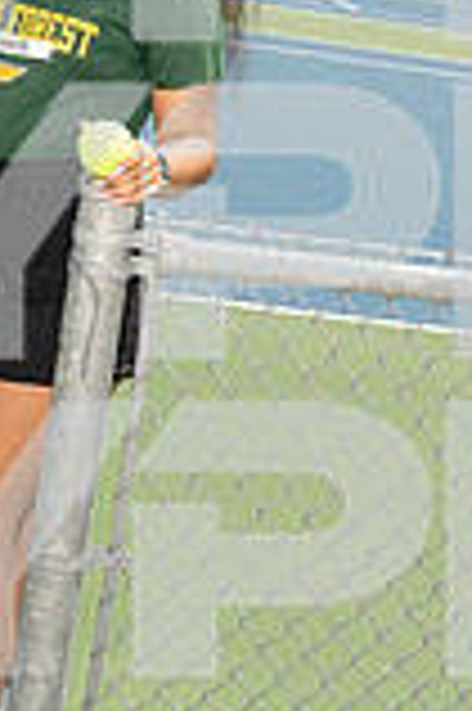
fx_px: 1971
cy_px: 225
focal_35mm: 100
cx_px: 90
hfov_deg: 13.6
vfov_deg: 20.3
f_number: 10
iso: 160
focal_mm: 35
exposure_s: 1/250
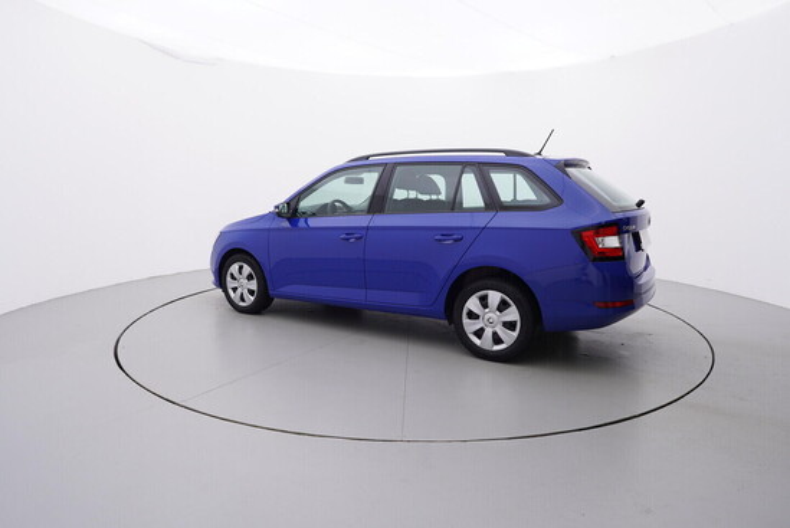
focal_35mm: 22
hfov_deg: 77.3
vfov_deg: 56.2
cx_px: 395
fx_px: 494
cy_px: 264
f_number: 5
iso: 200
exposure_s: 1/80
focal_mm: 15
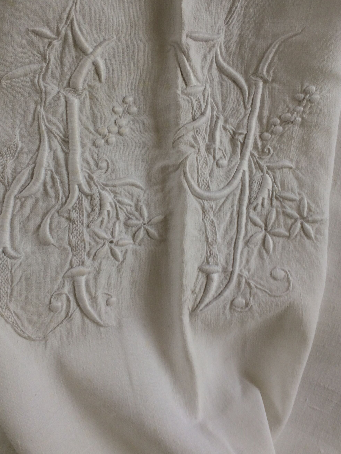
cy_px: 197
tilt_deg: -88.0
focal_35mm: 36
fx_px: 473
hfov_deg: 39.6
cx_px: 149
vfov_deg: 51.2
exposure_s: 1/100
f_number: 2.2
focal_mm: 4.15
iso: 64
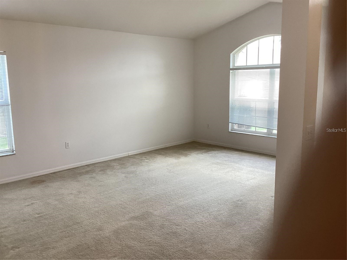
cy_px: 130
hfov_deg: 58.4
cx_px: 174
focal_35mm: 31
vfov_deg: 45.4
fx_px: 311
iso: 80
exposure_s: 1/100
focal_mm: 3.3
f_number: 2.4
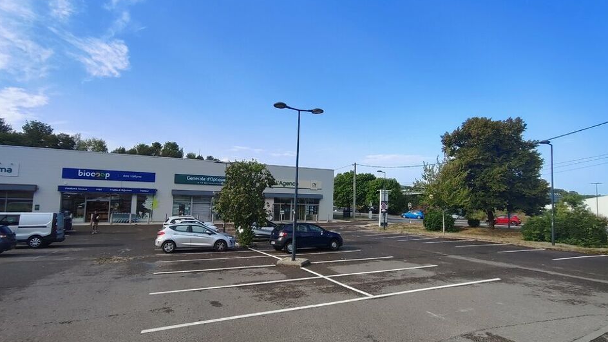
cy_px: 176
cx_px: 298
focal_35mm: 15
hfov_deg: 103.0
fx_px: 242
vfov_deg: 70.5
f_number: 2.2
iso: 50
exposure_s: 1/670
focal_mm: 1.66
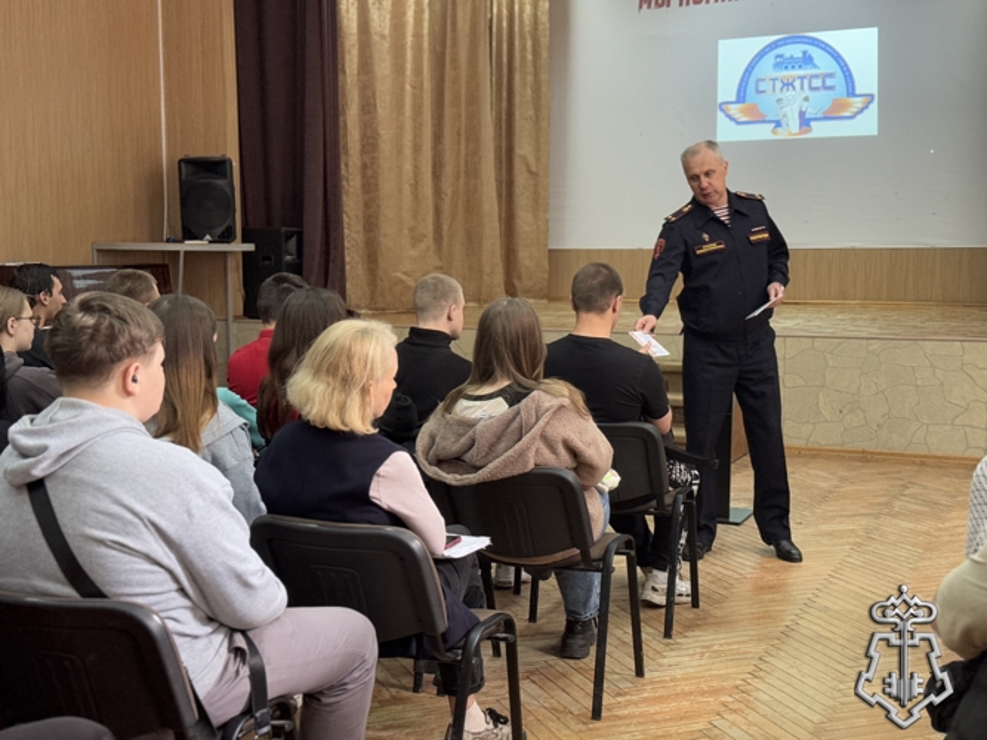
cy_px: 370
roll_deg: +0.4
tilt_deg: -5.0
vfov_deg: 30.3
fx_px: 1368
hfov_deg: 39.7
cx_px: 494
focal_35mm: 48
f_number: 1.78
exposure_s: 1/50
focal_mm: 6.76
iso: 200
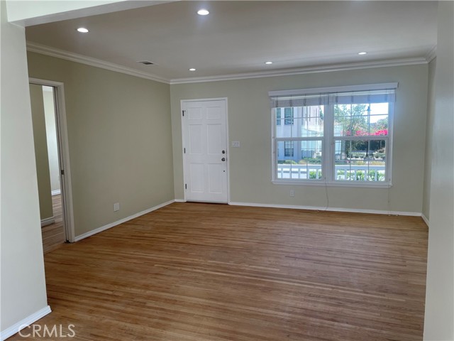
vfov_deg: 53.1
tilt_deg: -7.1
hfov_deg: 67.3
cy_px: 170
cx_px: 227
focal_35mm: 26
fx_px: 341
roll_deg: +1.2
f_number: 1.6
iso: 32
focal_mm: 4.2
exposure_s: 1/232
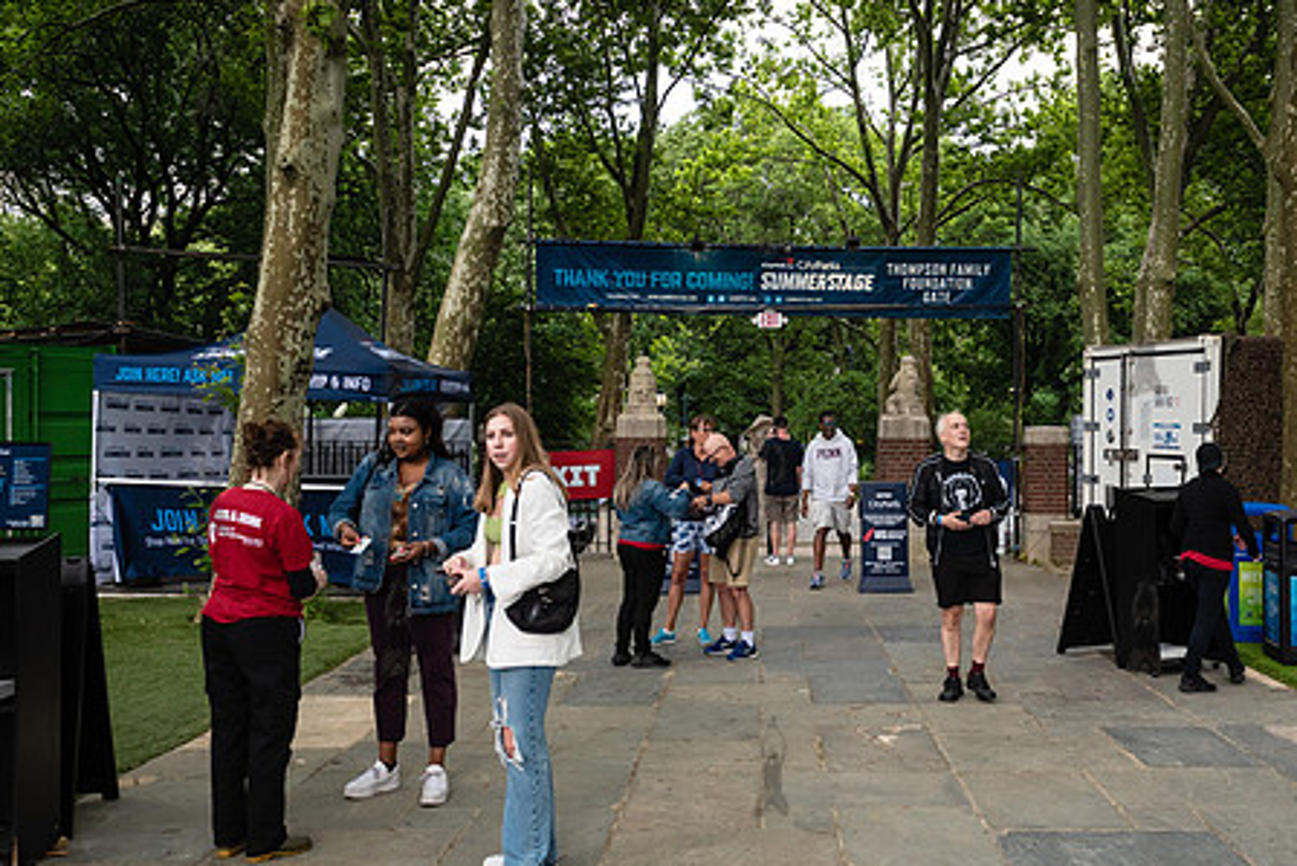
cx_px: 745
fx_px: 1261
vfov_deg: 37.9
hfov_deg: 54.2
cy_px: 419
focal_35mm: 35
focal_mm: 24
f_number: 4.5
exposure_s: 1/640
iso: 640
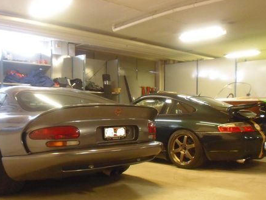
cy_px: 135
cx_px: 119
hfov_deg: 45.7
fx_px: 315
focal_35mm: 41
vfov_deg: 34.8
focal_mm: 4.65
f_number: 2.6
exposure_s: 1/13
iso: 400
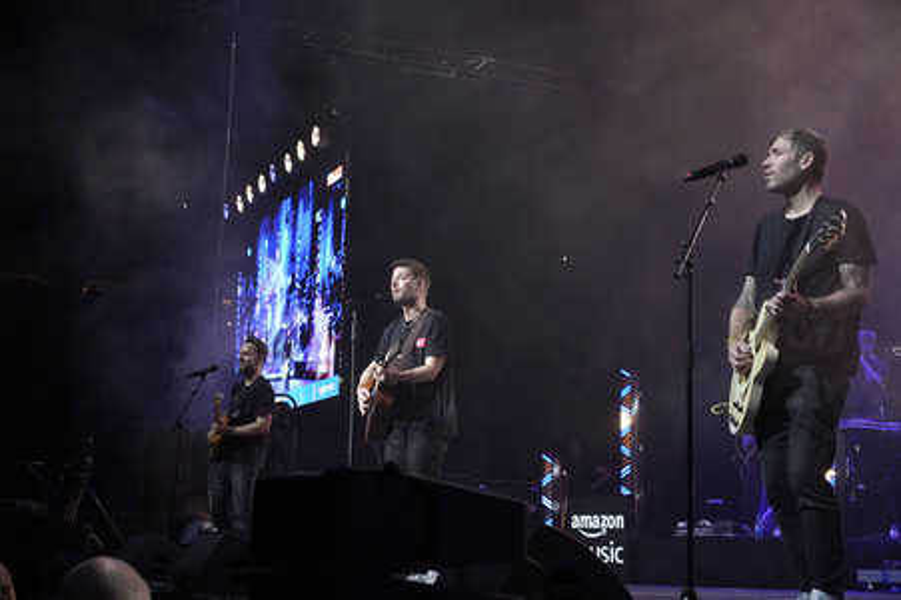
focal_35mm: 53
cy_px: 300
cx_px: 450
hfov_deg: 37.5
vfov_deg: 25.5
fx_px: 1325
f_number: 4.5
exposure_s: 1/250
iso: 2000
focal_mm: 53
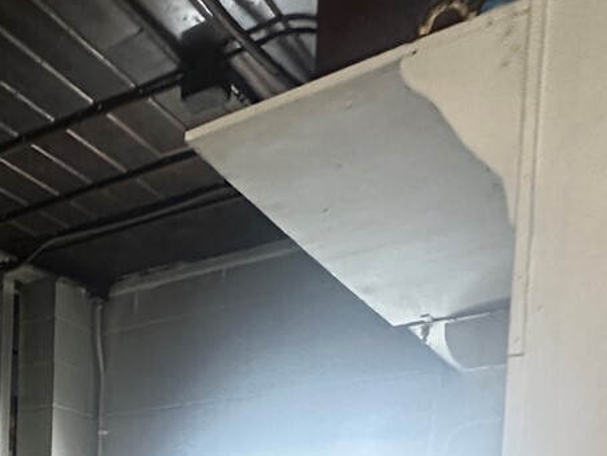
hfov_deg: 30.7
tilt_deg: -4.3
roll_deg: -0.4
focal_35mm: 49
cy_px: 643
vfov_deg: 24.5
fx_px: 859
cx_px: -179
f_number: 2.2
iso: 800
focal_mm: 2.22
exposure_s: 1/60
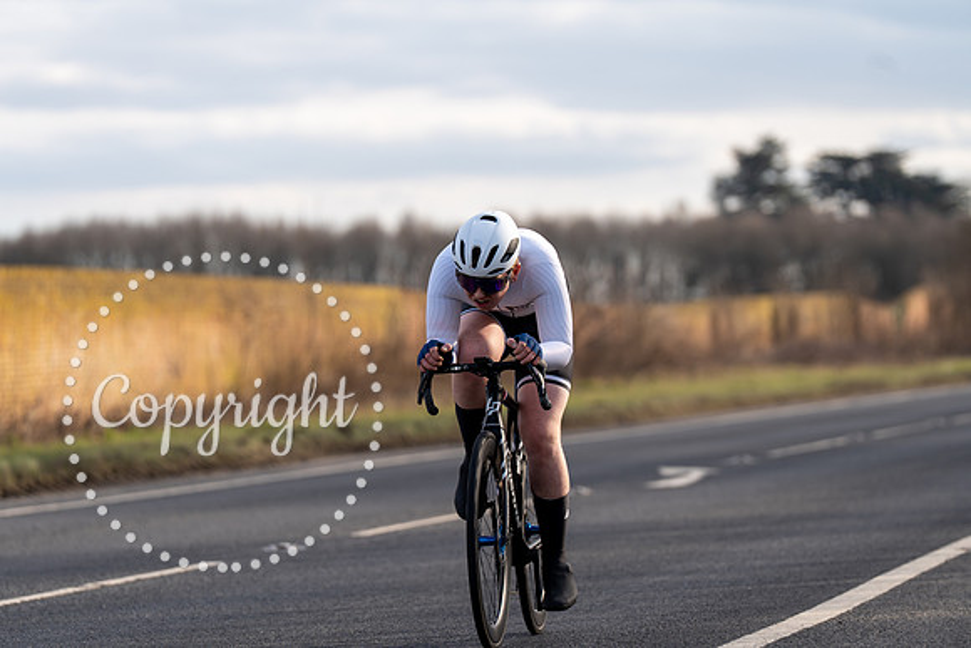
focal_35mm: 200
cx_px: 486
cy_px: 324
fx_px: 5395
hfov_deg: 10.3
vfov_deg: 6.9
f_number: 4
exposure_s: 1/800
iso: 125
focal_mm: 200
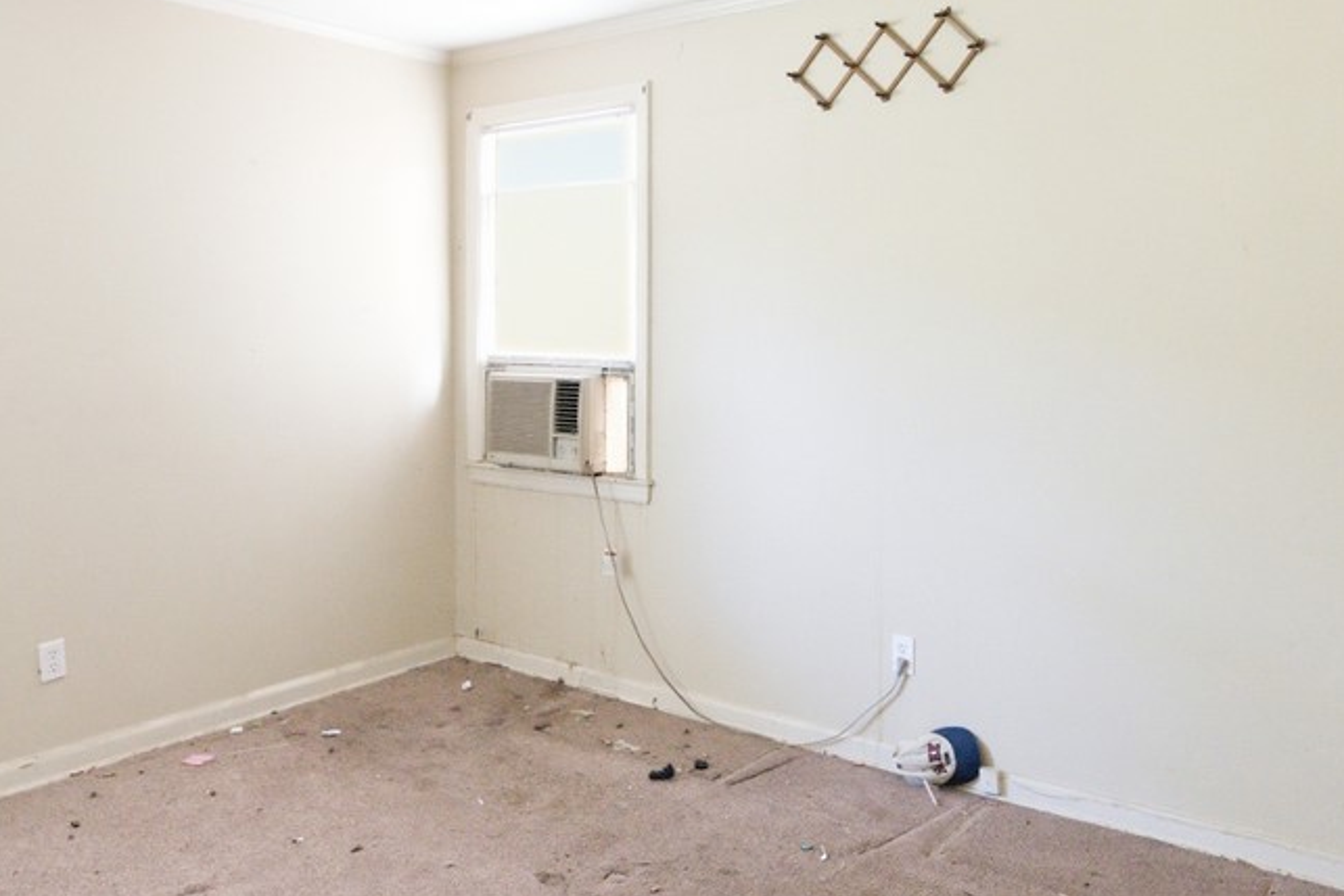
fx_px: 1008
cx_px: 697
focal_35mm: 27
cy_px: 422
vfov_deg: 47.9
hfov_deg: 67.3
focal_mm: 16
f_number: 4
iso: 12800
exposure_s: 1/125
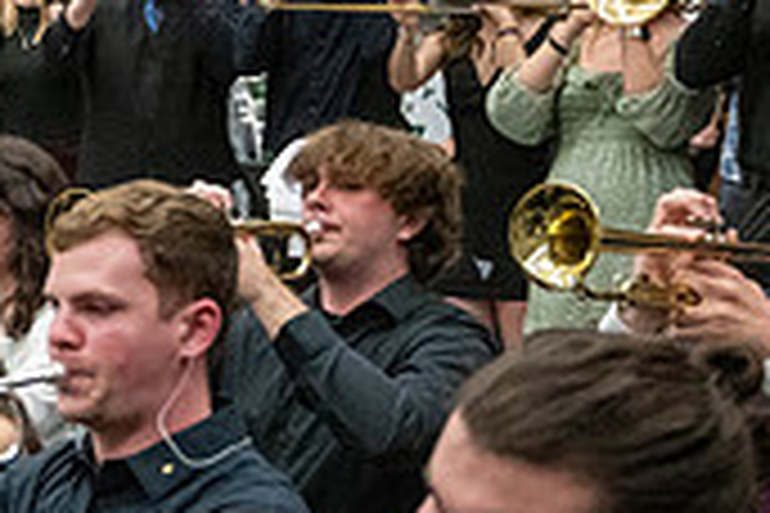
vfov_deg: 12.2
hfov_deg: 16.7
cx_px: -365
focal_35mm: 112
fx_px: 2395
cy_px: 191
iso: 10000
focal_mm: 33
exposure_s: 1/500
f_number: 4
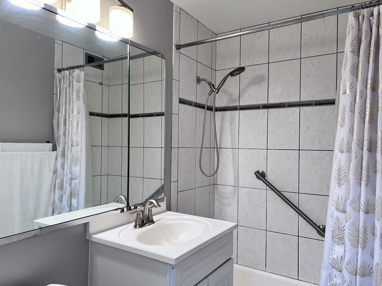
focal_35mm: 26
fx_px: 287
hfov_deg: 67.3
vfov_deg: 53.1
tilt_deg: +0.1
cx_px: 191
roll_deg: -1.0
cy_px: 143
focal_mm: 5.7
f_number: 1.5
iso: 80
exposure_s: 1/120
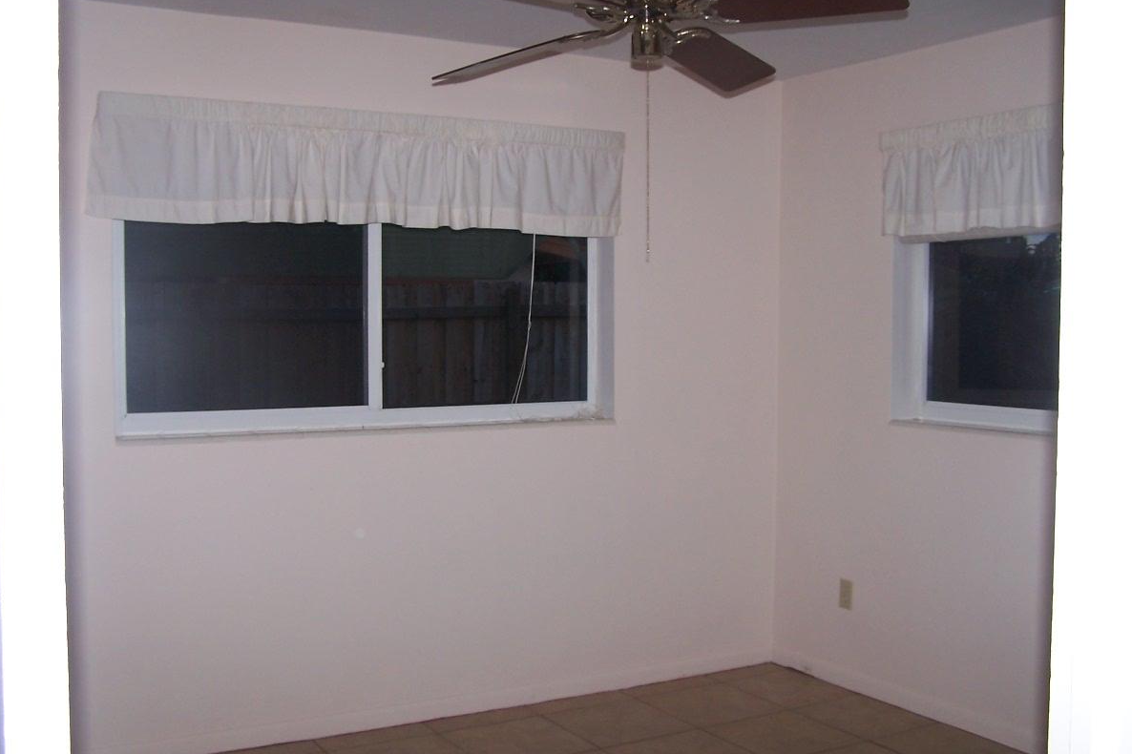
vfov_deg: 33.4
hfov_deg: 48.5
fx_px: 1257
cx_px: 562
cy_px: 389
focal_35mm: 40
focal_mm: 6.3
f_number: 2.8
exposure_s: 1/60
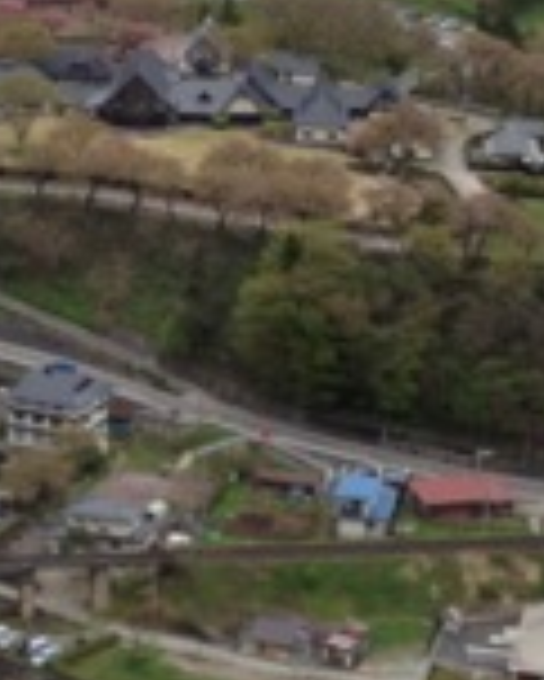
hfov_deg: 10.6
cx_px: 58
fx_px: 2915
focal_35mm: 145
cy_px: 86
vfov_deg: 13.2
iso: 64
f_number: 2.4
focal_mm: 4.28
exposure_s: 1/297
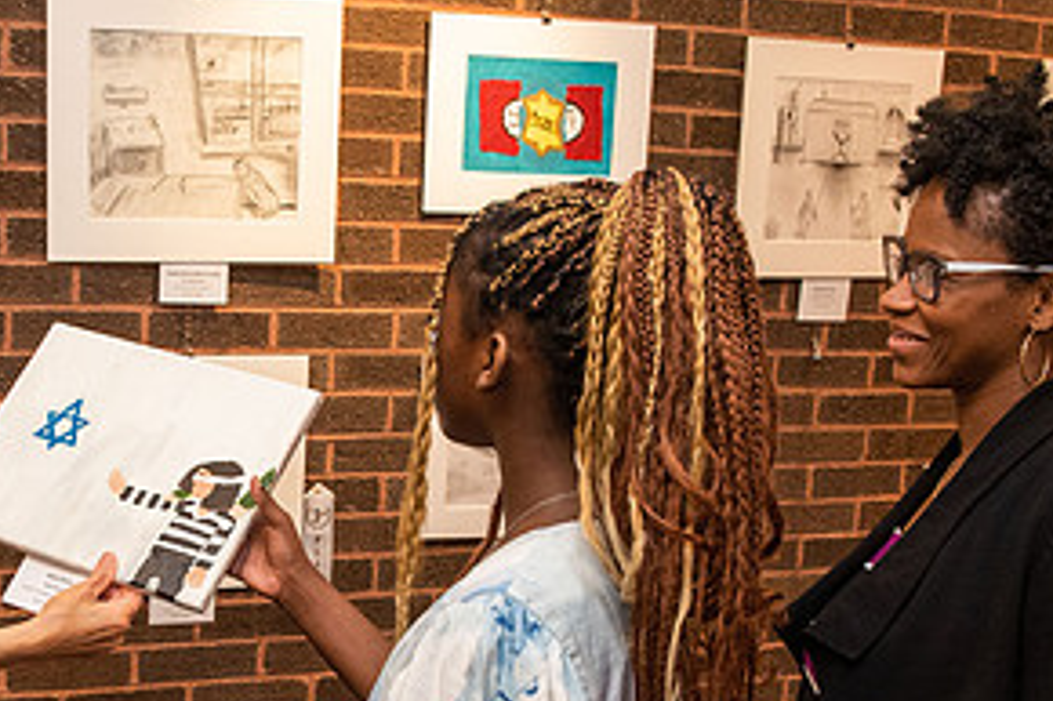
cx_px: 229
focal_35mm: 56
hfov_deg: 34.7
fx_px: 1637
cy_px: 521
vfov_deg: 23.9
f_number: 5.6
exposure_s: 1/125
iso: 1600
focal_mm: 28
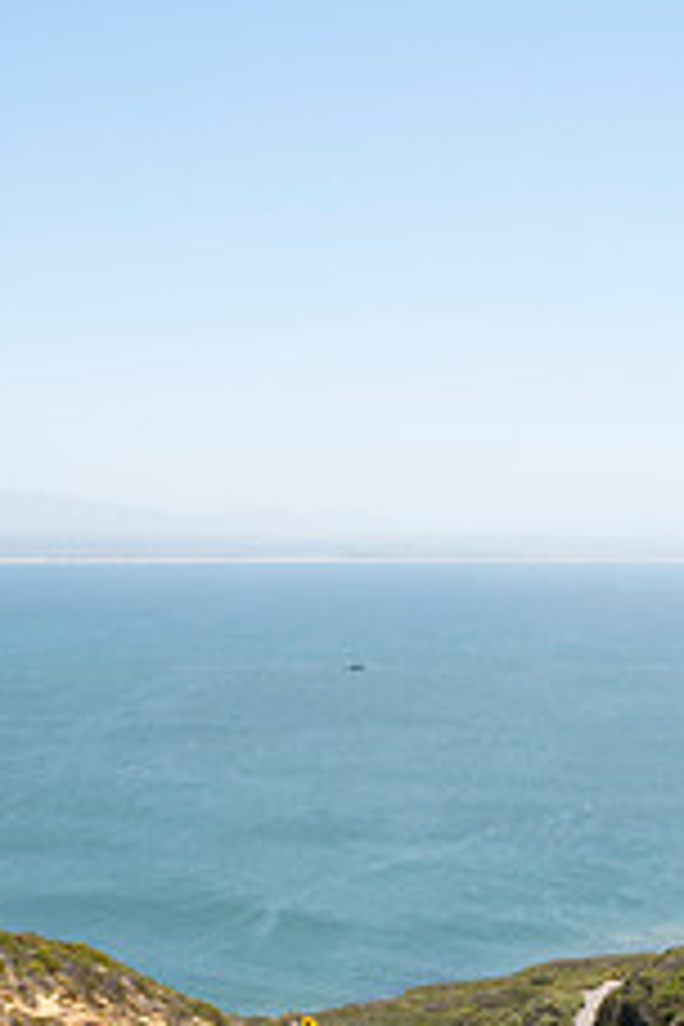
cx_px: 358
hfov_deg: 18.4
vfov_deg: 27.1
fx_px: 2108
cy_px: 720
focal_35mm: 74
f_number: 10
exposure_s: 1/250
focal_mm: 25
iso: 200
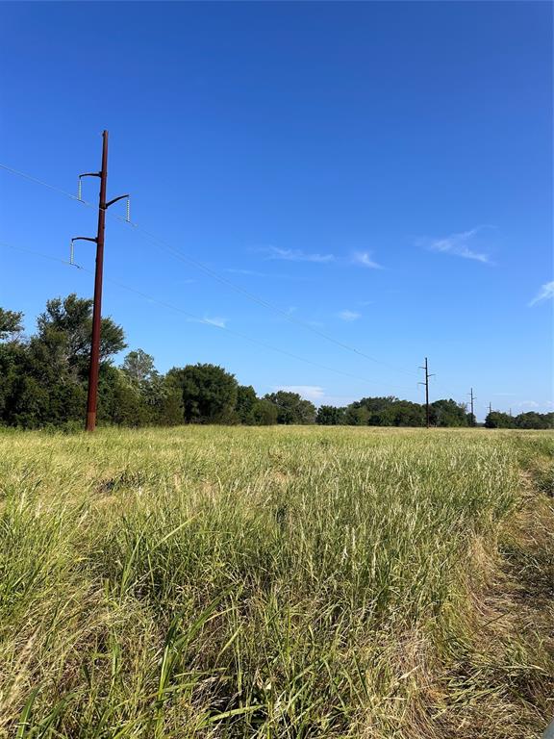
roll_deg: -1.7
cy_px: 370
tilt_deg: +5.9
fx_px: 512
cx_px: 277
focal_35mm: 24
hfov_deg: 56.8
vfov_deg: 71.6
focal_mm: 6.86
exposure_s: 1/4762
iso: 80
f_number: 1.78
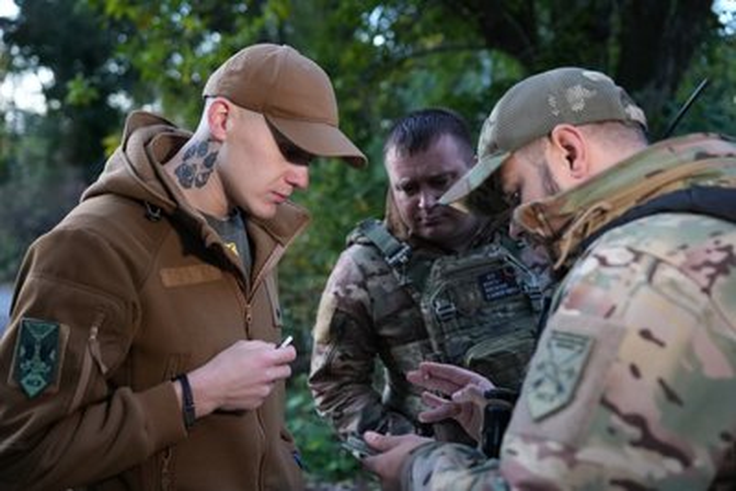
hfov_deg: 46.4
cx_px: 368
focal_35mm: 42
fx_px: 859
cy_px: 246
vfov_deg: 31.9
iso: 5000
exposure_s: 1/160
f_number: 2.8
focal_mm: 42
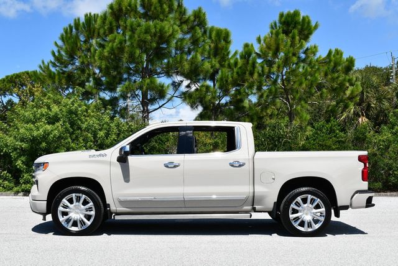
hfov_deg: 38.2
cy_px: 133
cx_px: 199
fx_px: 575
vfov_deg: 26.0
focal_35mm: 52
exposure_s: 1/250
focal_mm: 26
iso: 100
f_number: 8
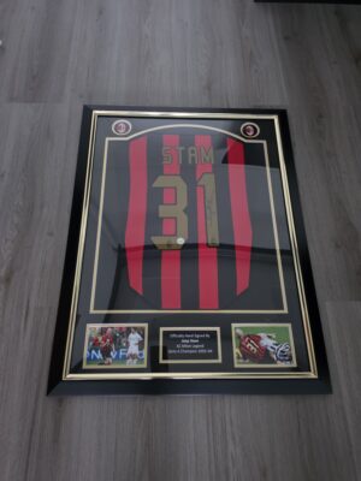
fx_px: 320
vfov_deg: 73.9
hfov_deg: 58.9
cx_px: 180
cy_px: 240
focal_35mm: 23
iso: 1000
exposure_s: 1/20
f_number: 1.4
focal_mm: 6.5
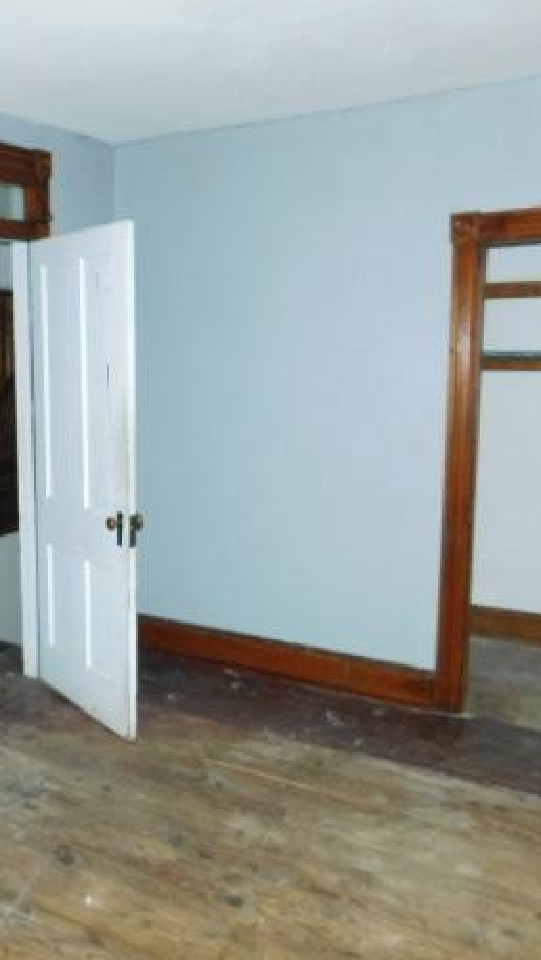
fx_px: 892
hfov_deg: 32.9
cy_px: 490
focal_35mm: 35
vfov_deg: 56.6
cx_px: 117
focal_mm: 4
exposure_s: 1/30
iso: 280
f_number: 3
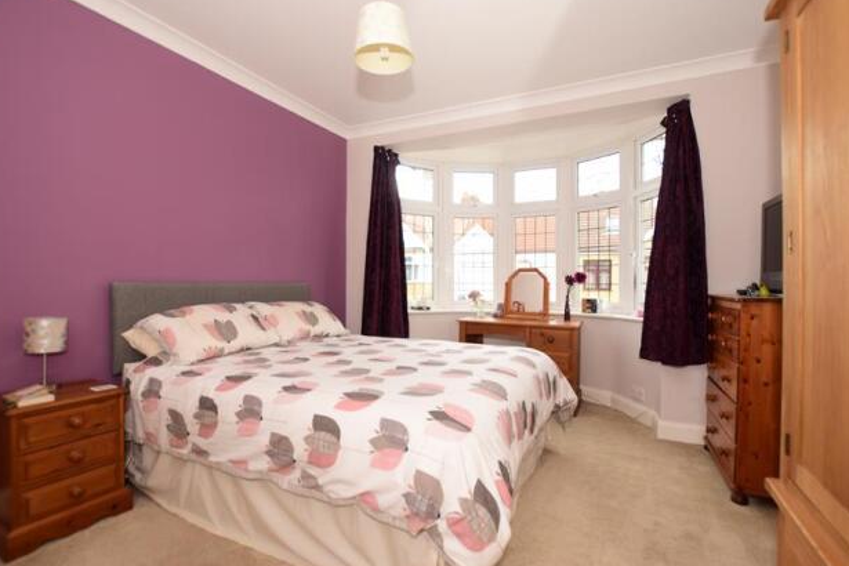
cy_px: 282
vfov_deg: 73.7
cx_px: 433
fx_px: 377
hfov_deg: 96.7
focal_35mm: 16
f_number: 5
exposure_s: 1/60
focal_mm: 10
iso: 200
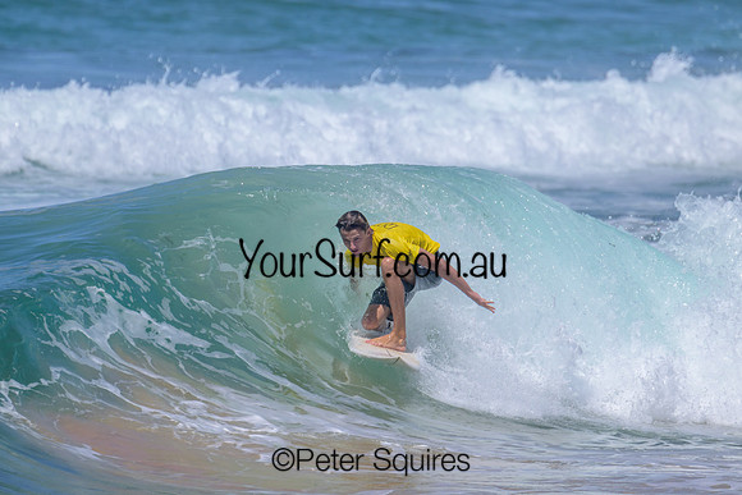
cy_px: 248
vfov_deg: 1.7
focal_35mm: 800
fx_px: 16492
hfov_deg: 2.6
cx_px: 371
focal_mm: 800
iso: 720
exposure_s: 1/2000
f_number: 11
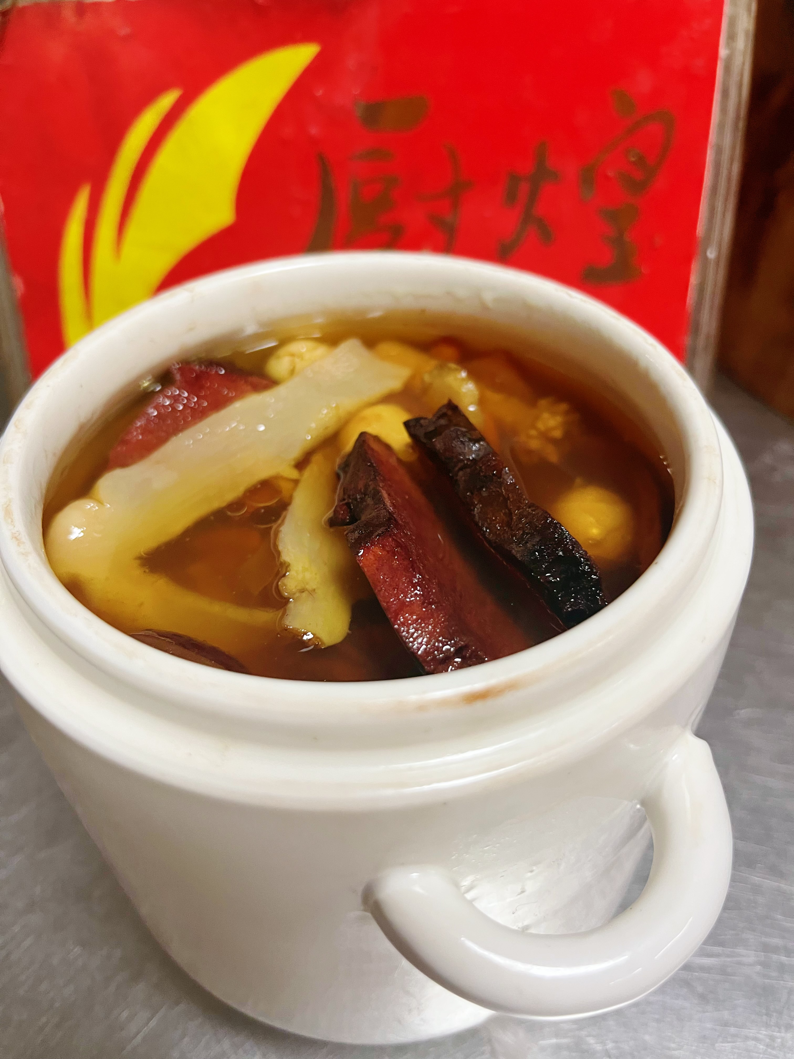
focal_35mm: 26
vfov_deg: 67.3
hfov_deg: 53.1
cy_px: 530
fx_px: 795
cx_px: 397
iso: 200
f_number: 1.6
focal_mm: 5.1
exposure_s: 1/50
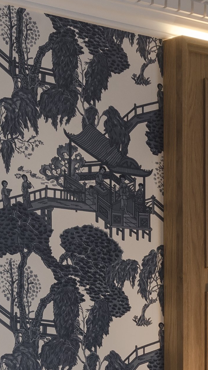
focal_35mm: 170
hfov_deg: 7.1
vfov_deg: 12.2
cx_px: 290
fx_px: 1667
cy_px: 499
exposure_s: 1.6
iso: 100
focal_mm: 28
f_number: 11
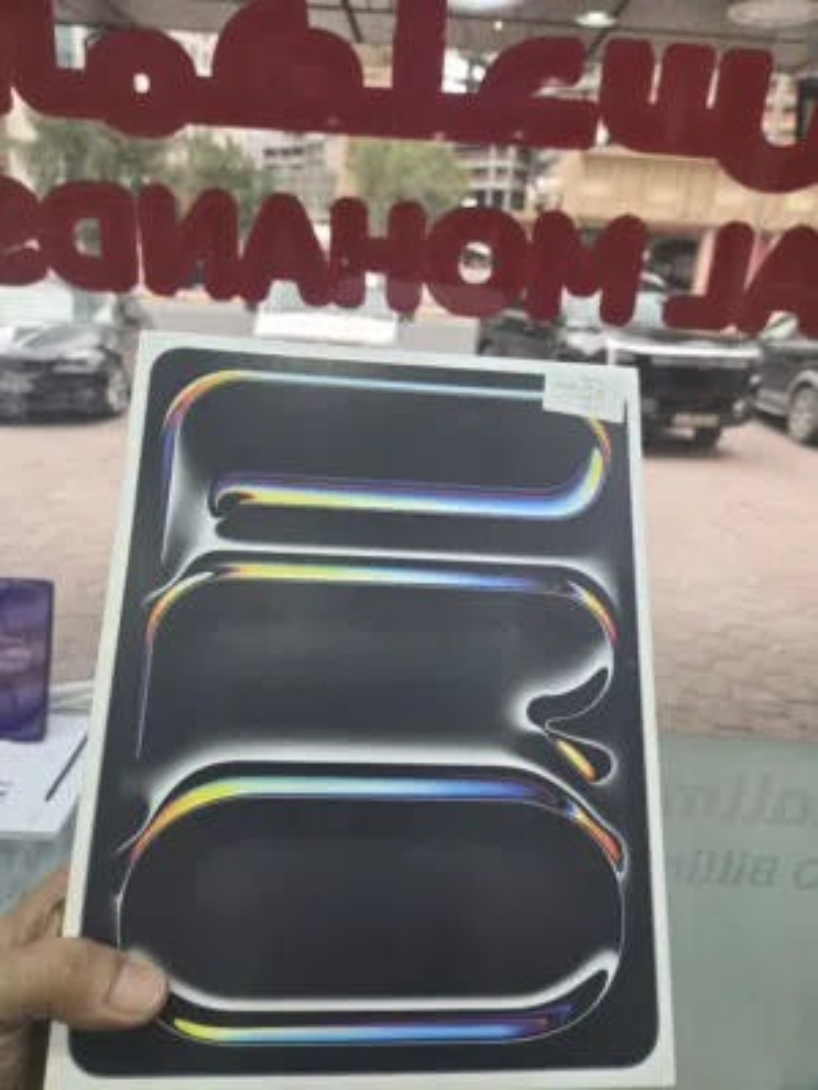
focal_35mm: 23
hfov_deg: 58.9
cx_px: 409
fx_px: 725
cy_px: 545
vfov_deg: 73.9
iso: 100
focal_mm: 5.4
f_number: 1.8
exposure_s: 1/508
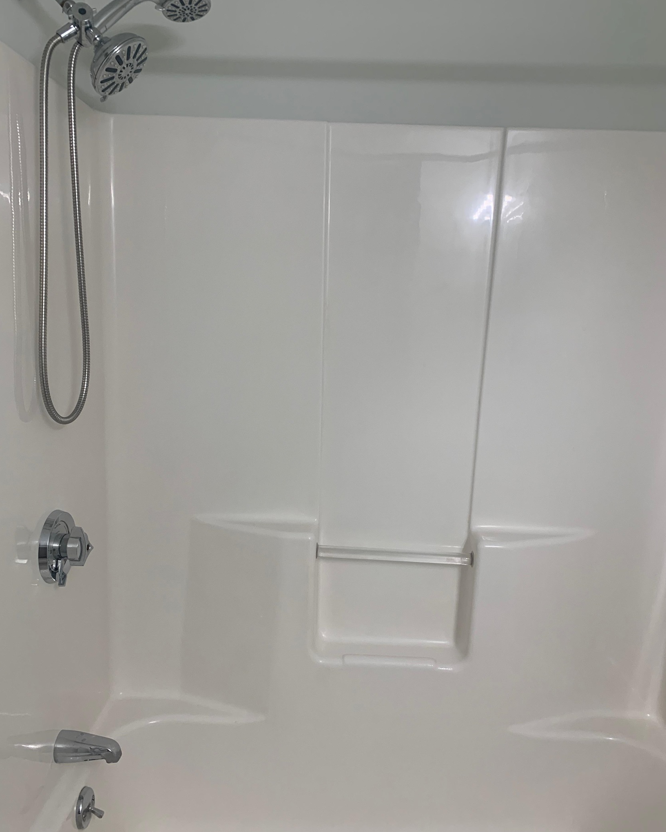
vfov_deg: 62.2
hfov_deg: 51.5
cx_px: 332
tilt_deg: -9.1
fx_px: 690
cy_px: 412
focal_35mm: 28
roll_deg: -3.7
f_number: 1.8
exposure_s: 1/120
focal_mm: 4.25
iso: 80
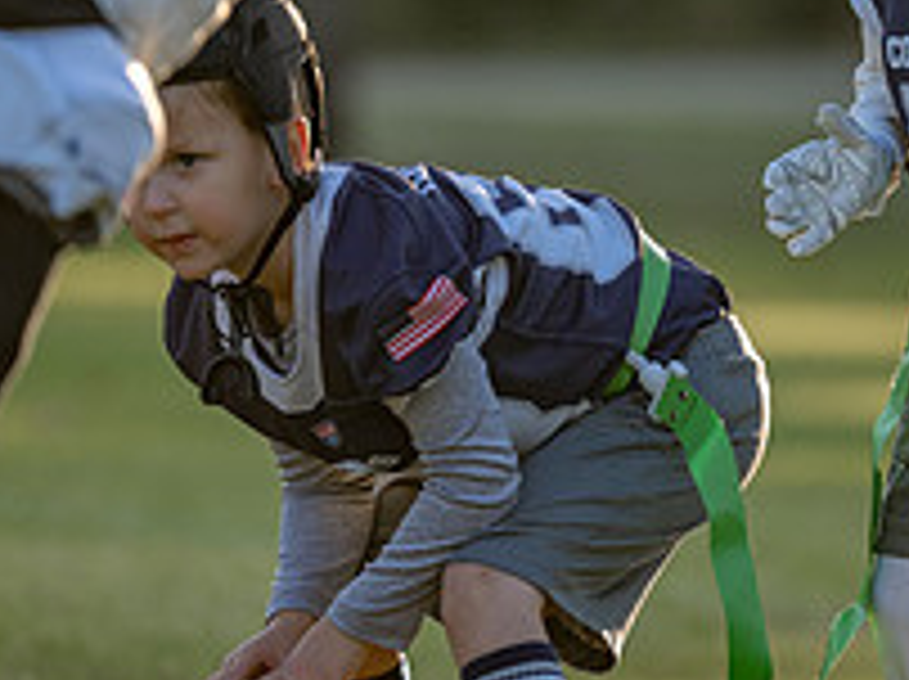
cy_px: 131
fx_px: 20091
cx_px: 950
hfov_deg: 2.6
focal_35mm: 766
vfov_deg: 1.9
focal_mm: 200
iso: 160
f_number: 2.8
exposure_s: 1/1000
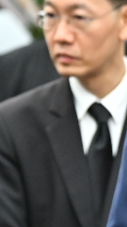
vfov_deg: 3.3
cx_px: 440
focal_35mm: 649
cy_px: 242
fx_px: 3898
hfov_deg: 1.8
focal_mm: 92
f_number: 4.5
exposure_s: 1/200
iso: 800
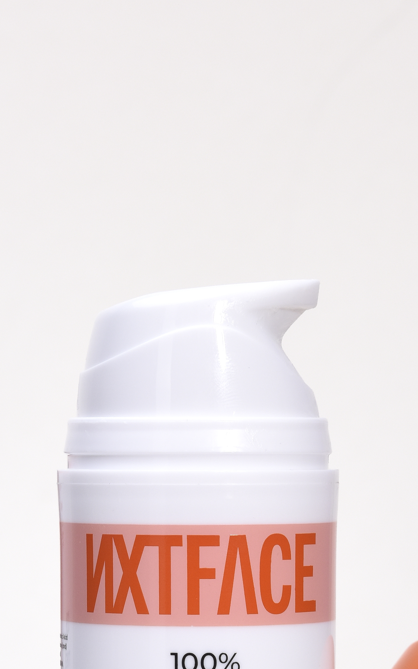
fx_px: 3355
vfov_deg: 11.3
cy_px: 571
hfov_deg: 7.1
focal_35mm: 184
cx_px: 187
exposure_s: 1/160
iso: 400
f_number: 11
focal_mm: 70
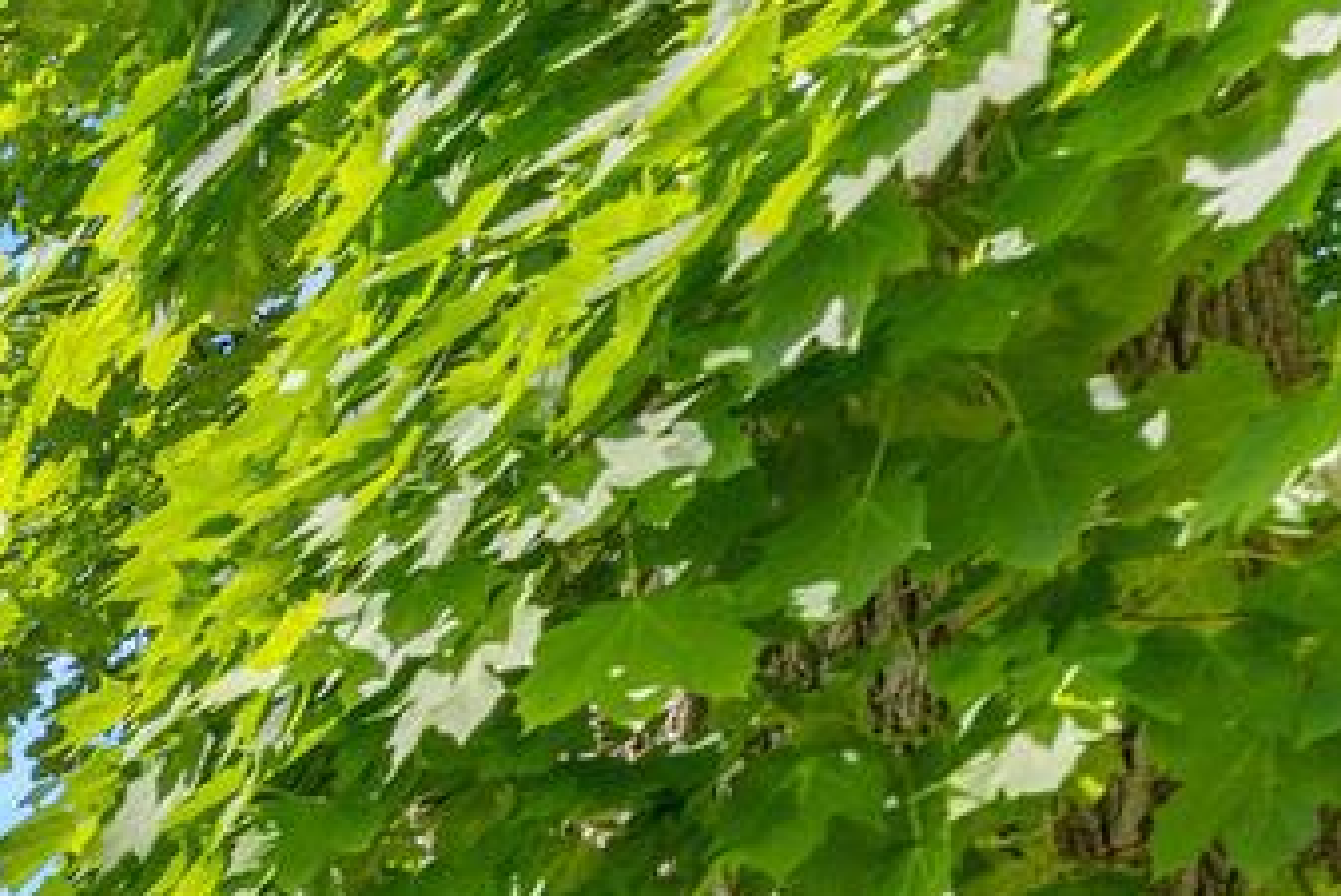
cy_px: 2582
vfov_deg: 11.2
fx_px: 3167
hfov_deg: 14.3
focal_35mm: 85
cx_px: -1998
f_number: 4.5
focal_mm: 14
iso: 250
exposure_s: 1/80
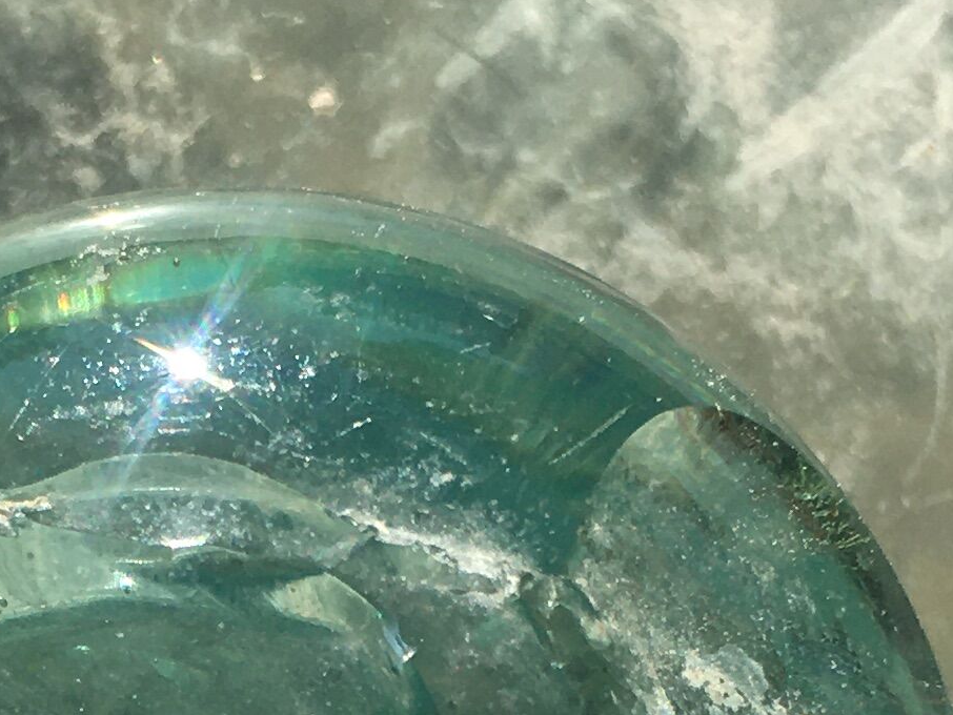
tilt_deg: -88.4
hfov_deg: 15.2
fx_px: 3552
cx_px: 182
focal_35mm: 129
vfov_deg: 11.0
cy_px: 1079
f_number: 2.2
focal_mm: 4.15
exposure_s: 1/1202
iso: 25
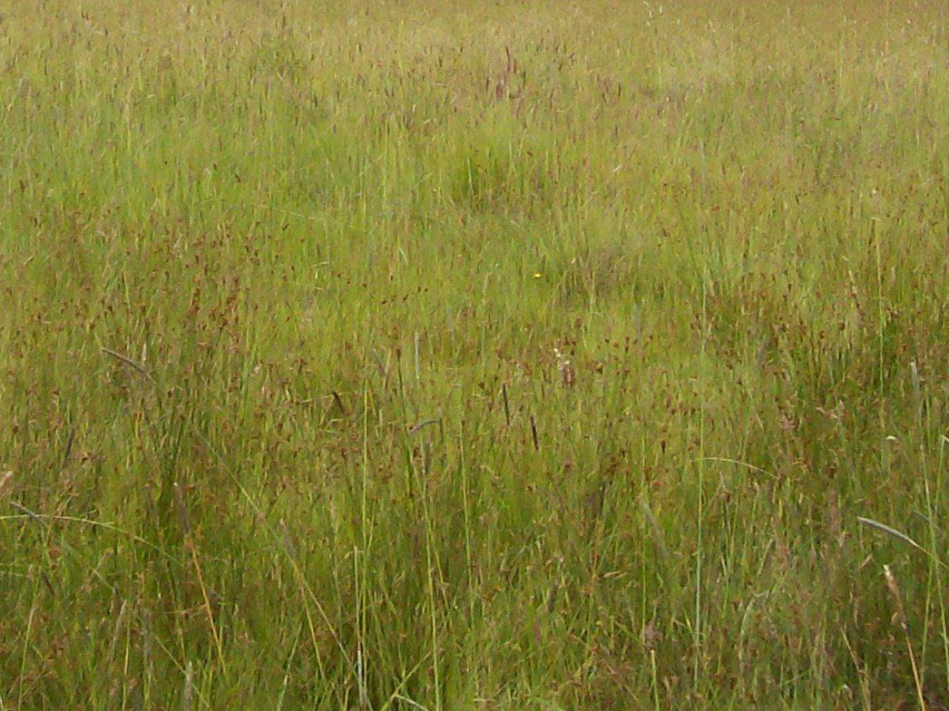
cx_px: 64
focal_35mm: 98
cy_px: -194
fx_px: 2686
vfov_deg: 14.5
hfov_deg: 19.6
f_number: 2.7
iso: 80
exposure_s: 1/789
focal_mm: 6
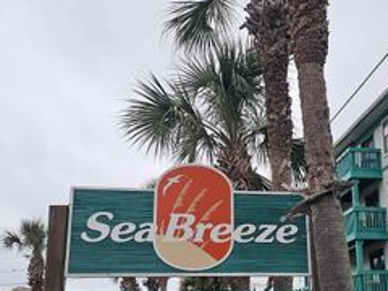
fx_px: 538
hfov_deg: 39.2
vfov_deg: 30.0
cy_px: 201
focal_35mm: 48
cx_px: 259
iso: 200
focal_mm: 6.3
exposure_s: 1/207
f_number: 1.7
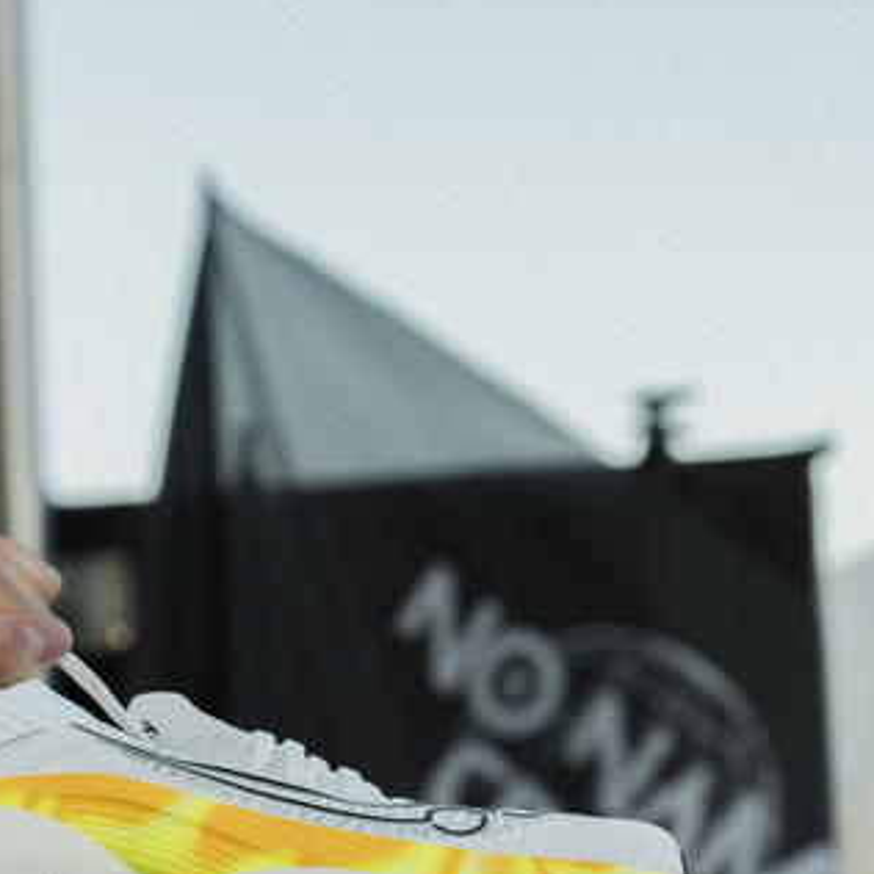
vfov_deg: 12.1
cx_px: 342
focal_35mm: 143
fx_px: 4085
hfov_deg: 12.2
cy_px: 783
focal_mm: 55
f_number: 4
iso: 160
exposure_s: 1/400
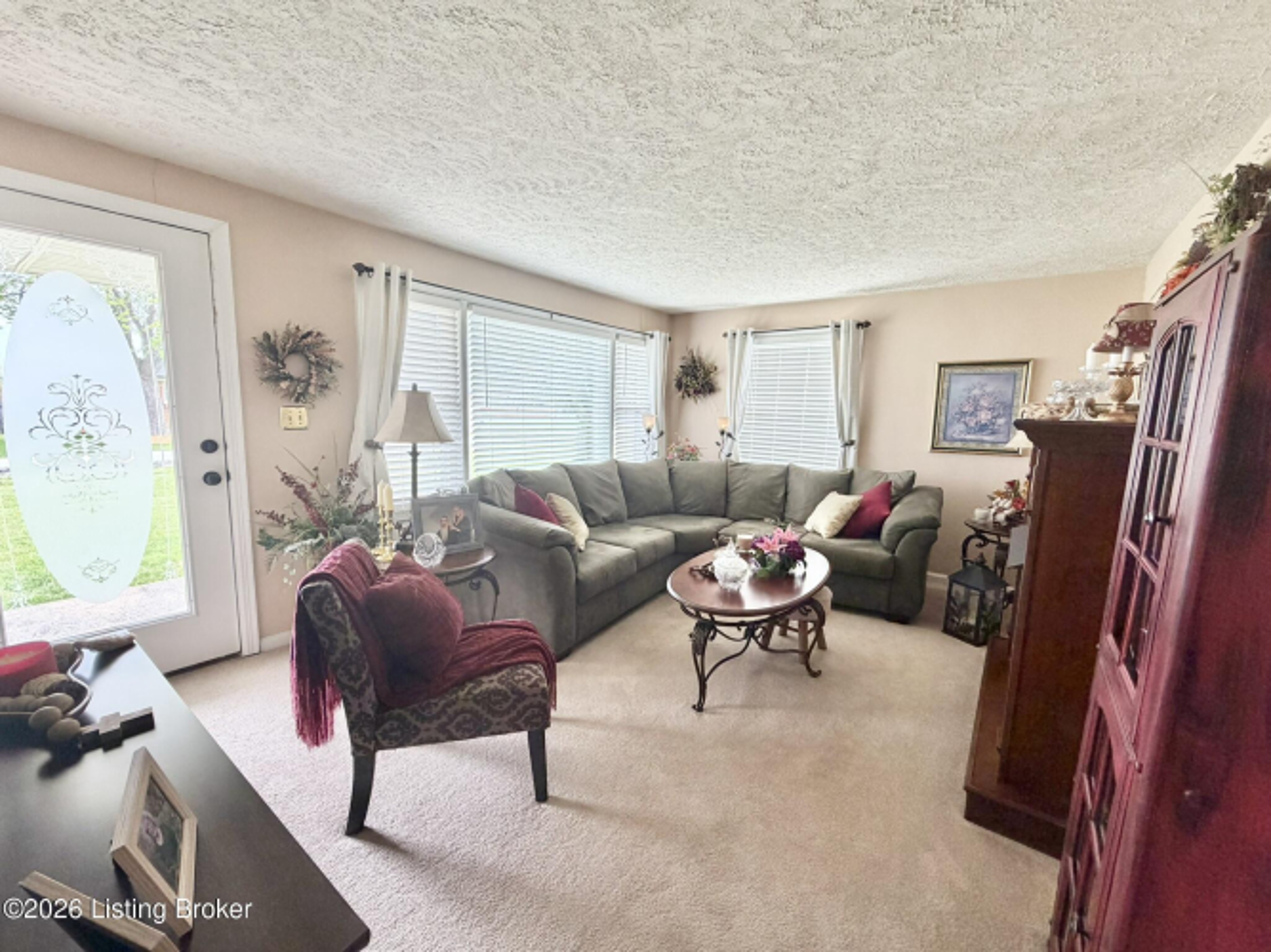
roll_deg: -1.1
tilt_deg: -7.9
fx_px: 514
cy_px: 476
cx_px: 636
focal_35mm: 14
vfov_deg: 85.7
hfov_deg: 102.1
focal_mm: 2.22
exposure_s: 1/121
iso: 200
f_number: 2.2
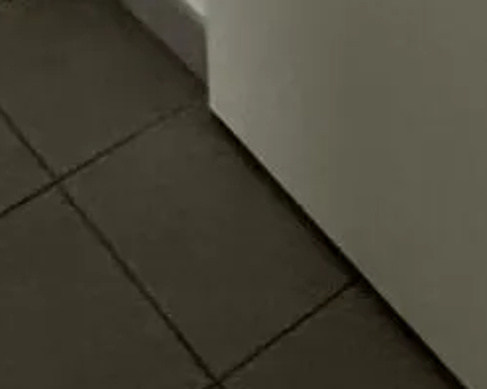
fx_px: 1527
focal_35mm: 106
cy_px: -982
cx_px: 1019
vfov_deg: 9.2
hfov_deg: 14.5
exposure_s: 1/50
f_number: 2.2
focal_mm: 2.22
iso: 400
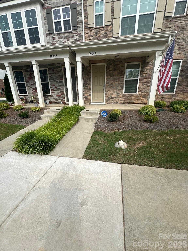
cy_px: 126
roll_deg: +1.9
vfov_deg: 102.1
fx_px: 101
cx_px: 94
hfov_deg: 85.7
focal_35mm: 14
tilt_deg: -18.5
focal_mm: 2.22
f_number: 2.2
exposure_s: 1/1383
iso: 50
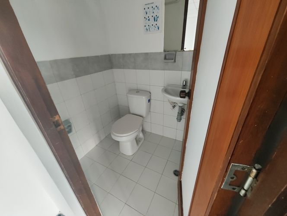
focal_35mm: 14
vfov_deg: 85.8
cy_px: 108
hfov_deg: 102.0
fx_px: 116
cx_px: 144
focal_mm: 2.16
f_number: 2.2
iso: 404
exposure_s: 1/45
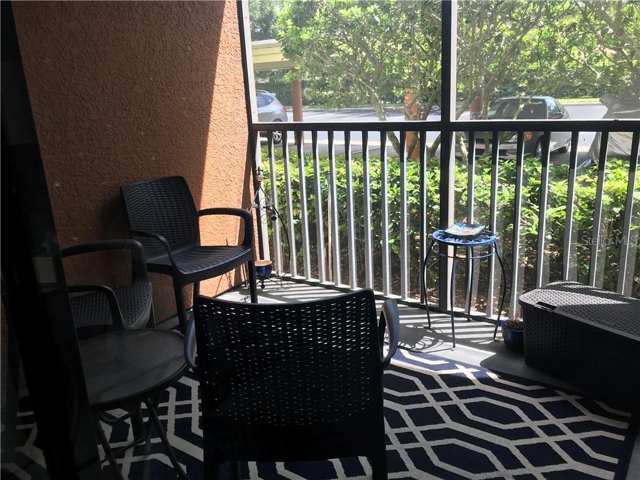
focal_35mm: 28
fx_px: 518
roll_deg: +2.9
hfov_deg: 63.4
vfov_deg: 49.7
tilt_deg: -16.6
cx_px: 320
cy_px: 240
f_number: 1.8
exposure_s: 1/169
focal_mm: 3.99
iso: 20
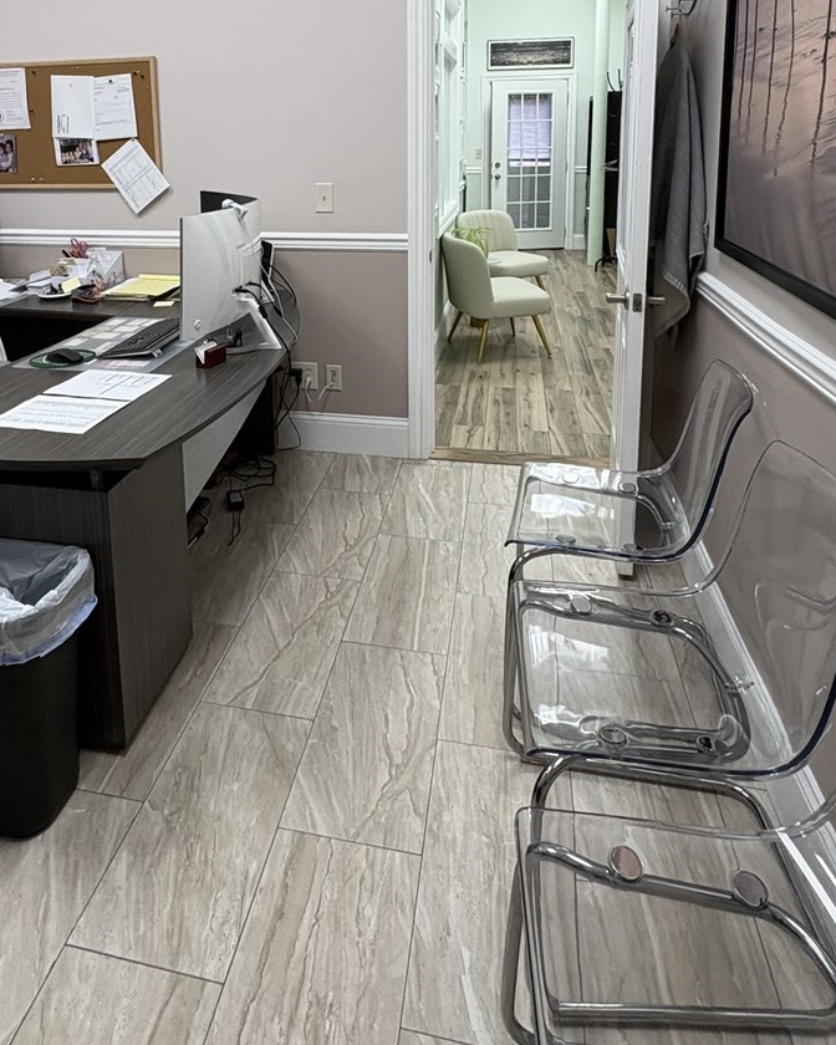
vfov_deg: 63.8
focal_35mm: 25
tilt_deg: -9.2
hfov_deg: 56.4
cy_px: 253
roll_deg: +0.0
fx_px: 773
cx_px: 342
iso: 200
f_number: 2.2
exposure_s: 1/120
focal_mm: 2.22
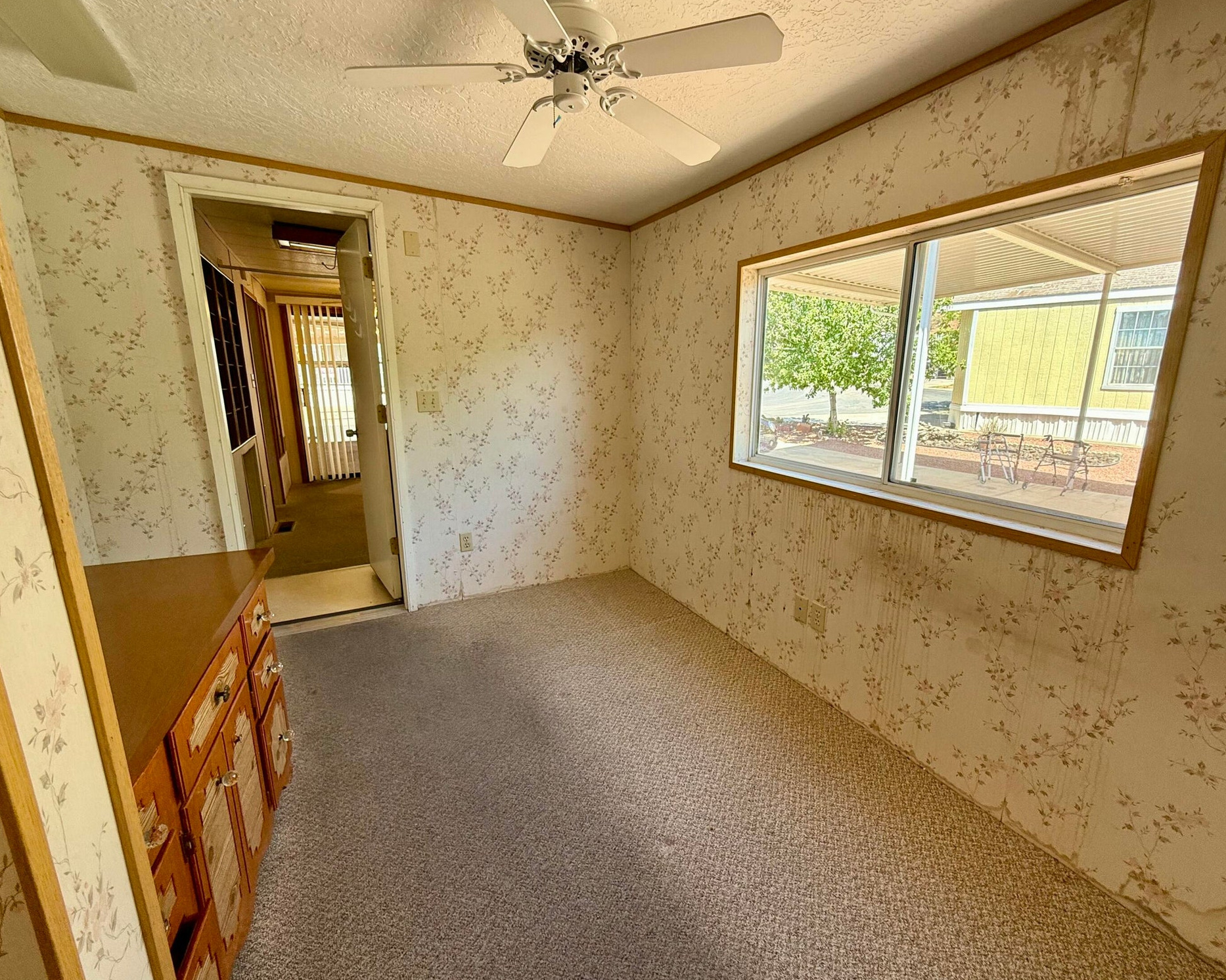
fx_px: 544
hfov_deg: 96.8
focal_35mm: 15
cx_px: 632
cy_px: 492
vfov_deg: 84.0
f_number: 2.2
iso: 80
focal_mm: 2.22
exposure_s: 1/99
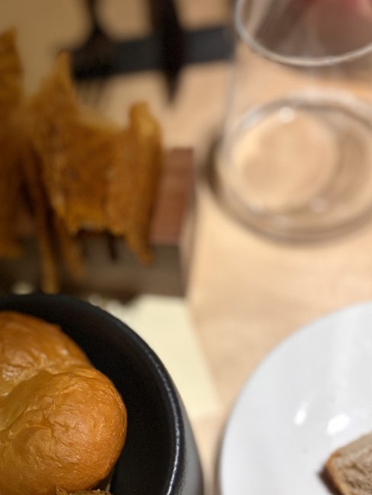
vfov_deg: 39.5
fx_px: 687
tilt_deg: -55.5
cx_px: 38
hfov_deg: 29.1
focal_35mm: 48
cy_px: 287
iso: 640
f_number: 1.6
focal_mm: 5.96
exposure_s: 1/29
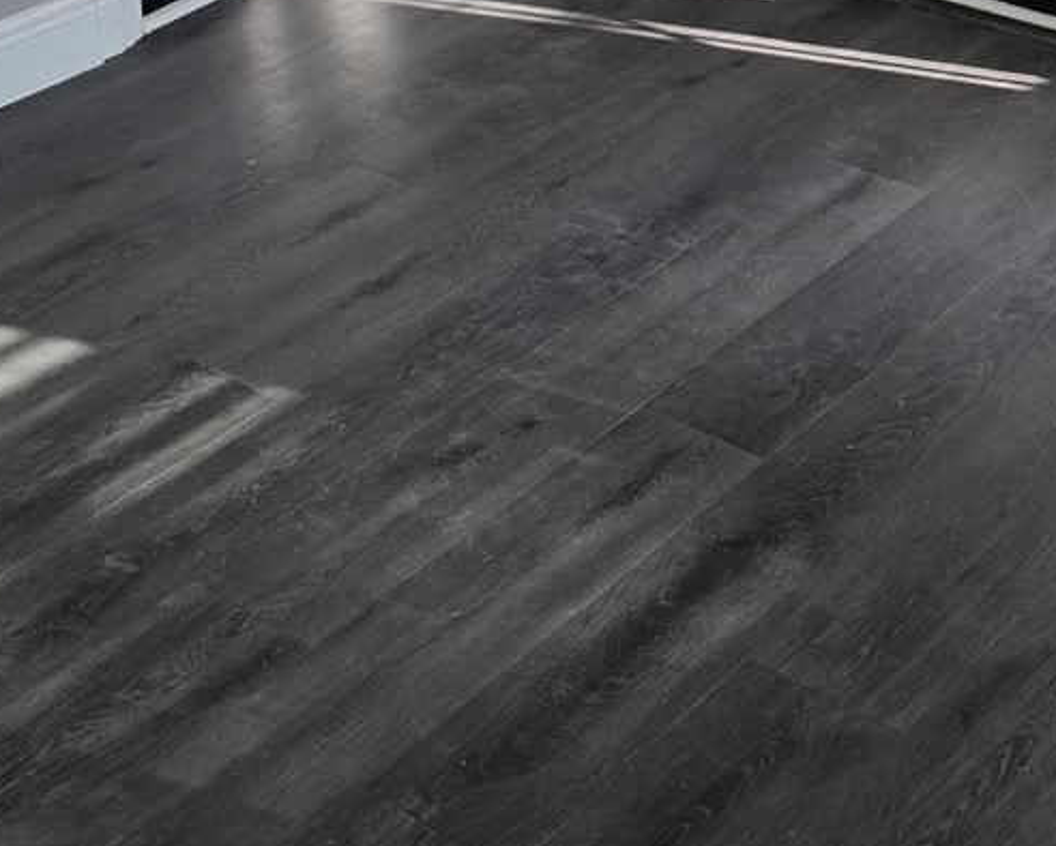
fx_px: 2282
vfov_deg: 18.7
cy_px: -393
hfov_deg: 26.0
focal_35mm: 73
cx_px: 552
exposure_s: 1/179
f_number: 1.4
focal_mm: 6.5
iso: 10
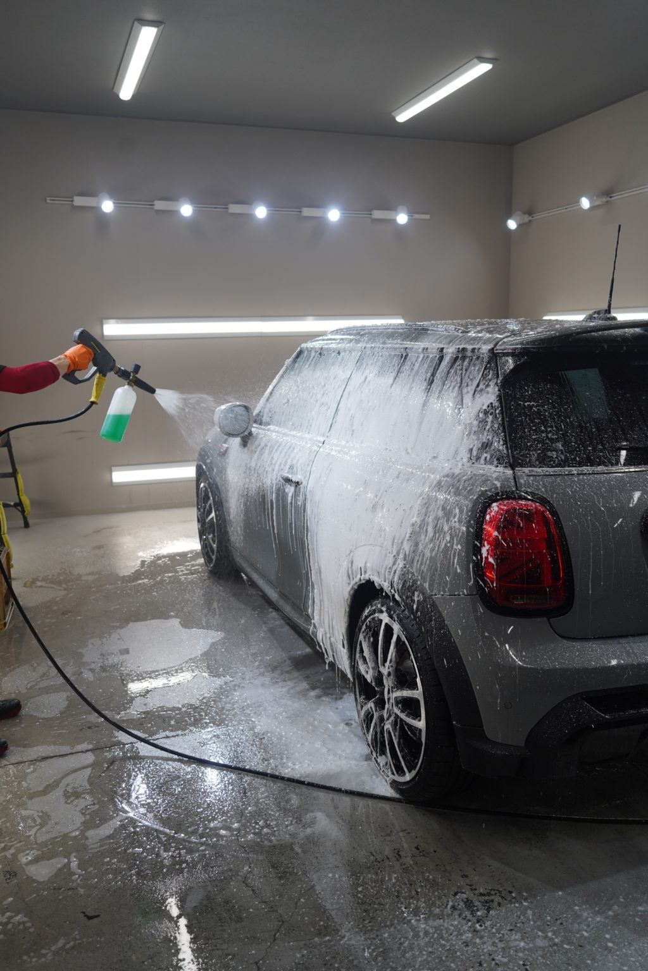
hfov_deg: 43.6
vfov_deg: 61.9
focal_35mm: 30
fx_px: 810
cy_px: 486
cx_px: 324
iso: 500
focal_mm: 30
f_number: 4.5
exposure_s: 1/160
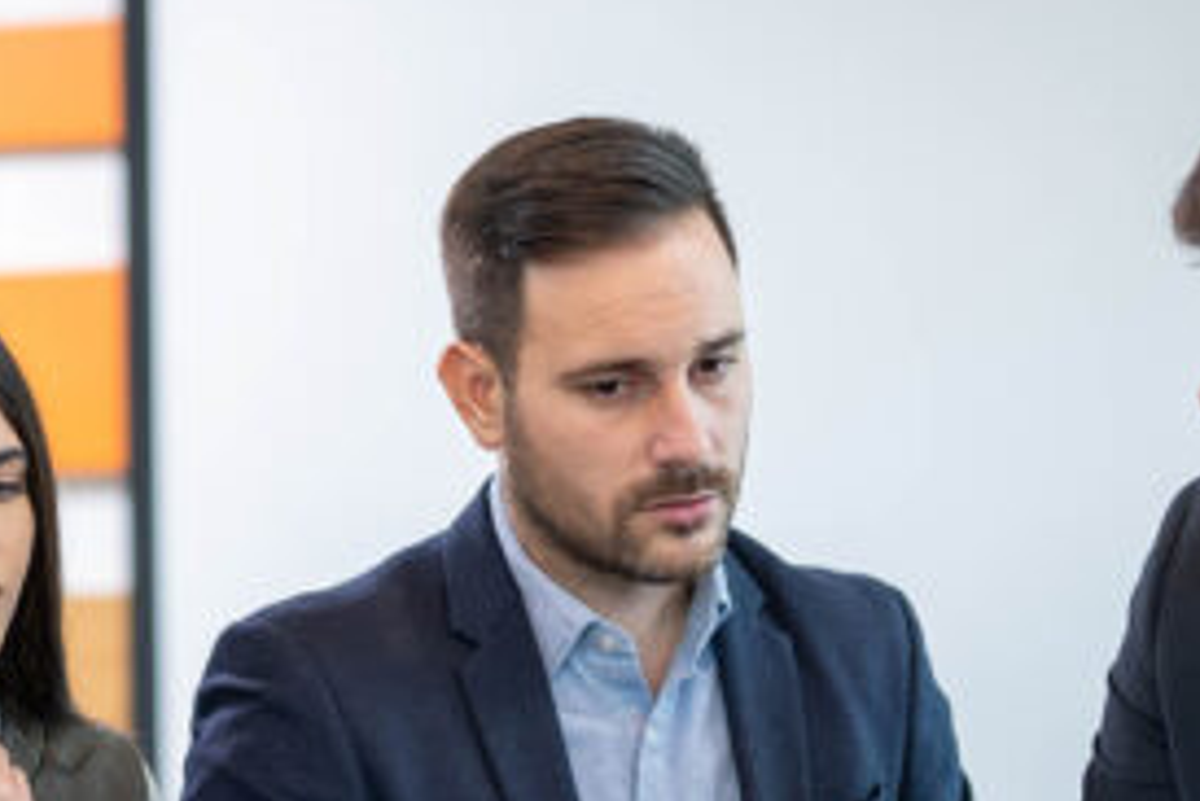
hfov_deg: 14.6
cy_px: 748
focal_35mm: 140
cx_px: 307
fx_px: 4669
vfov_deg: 9.8
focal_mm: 50
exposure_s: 1/125
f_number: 1.4
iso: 100
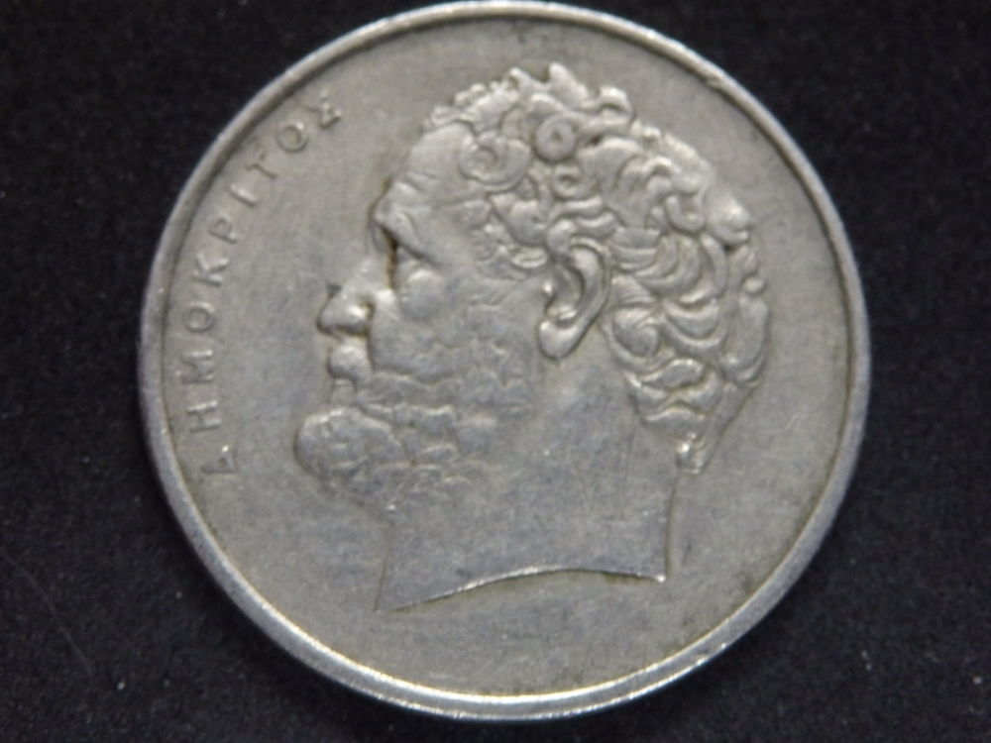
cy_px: 372
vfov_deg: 22.3
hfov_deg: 29.4
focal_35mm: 66
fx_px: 1889
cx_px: 496
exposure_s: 1/40
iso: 800
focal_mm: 11.9
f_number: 4.4
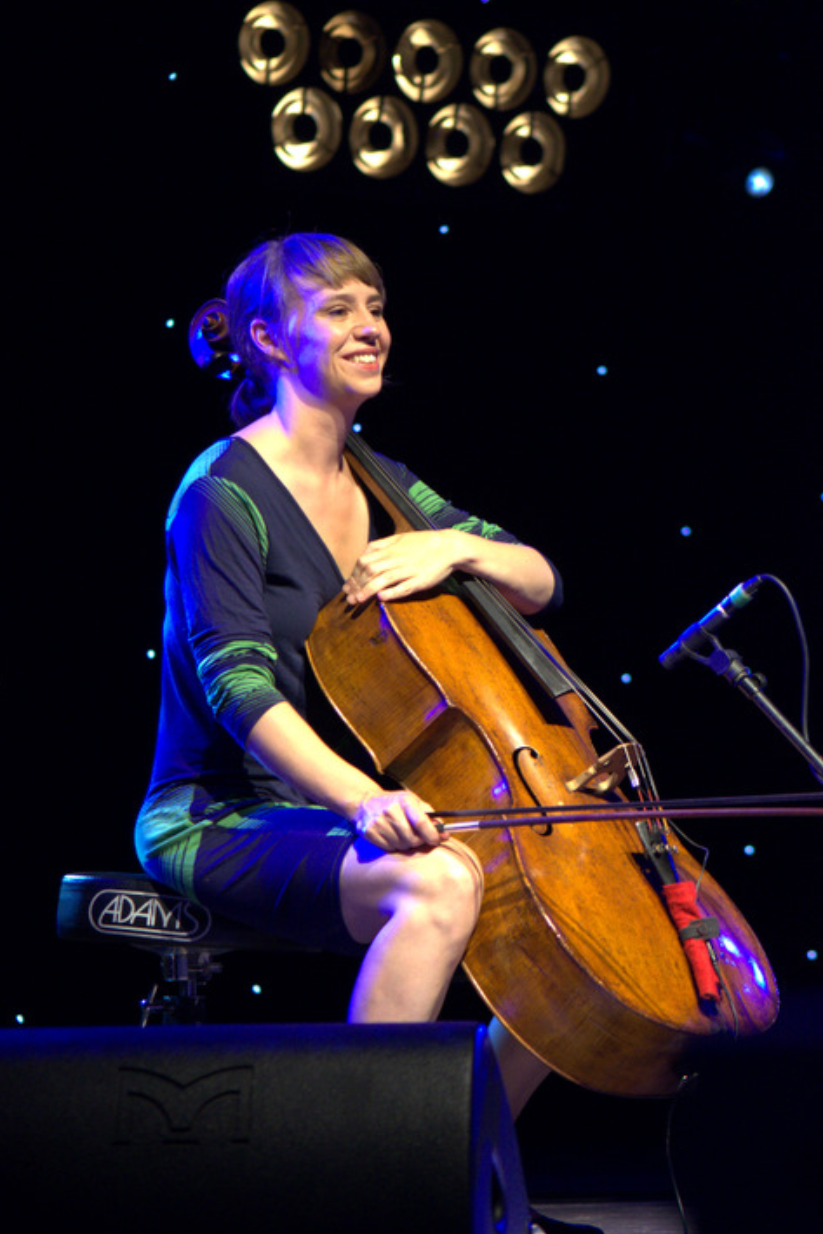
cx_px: 409
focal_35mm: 145
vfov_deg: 14.2
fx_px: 4953
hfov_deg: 9.5
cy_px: 618
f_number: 4
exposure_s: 1/250
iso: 3200
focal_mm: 95
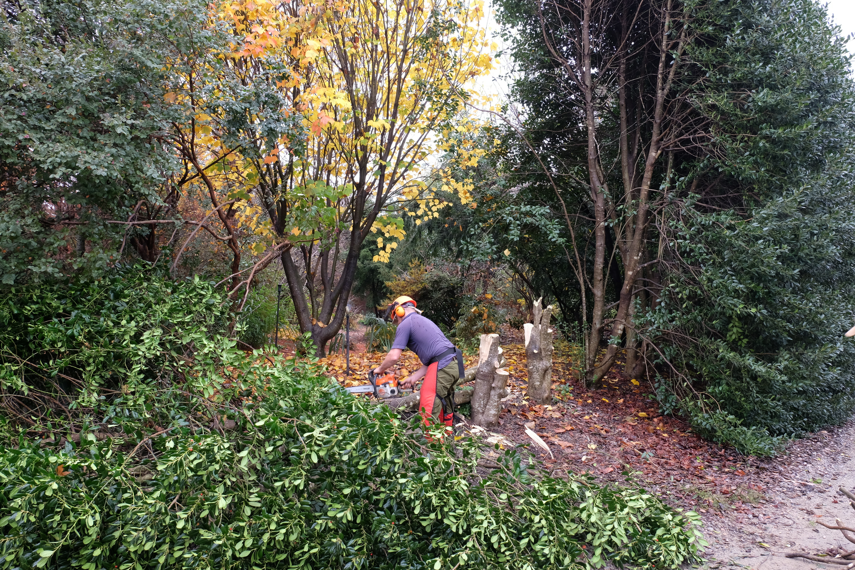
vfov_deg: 45.0
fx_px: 689
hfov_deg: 63.7
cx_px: 428
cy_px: 285
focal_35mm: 29
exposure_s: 1/30
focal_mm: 19.5
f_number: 9
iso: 800
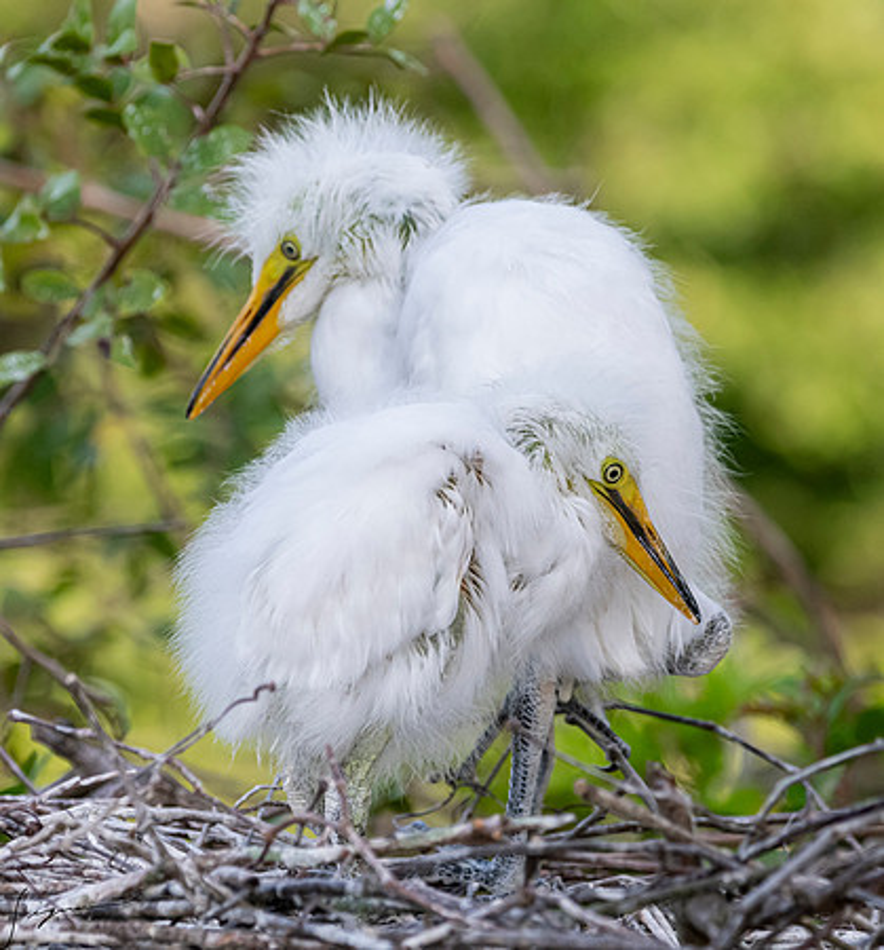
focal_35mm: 385
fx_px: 11536
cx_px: 637
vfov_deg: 4.7
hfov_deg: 4.4
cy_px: 510
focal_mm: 260
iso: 2000
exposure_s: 1/2000
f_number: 7.1
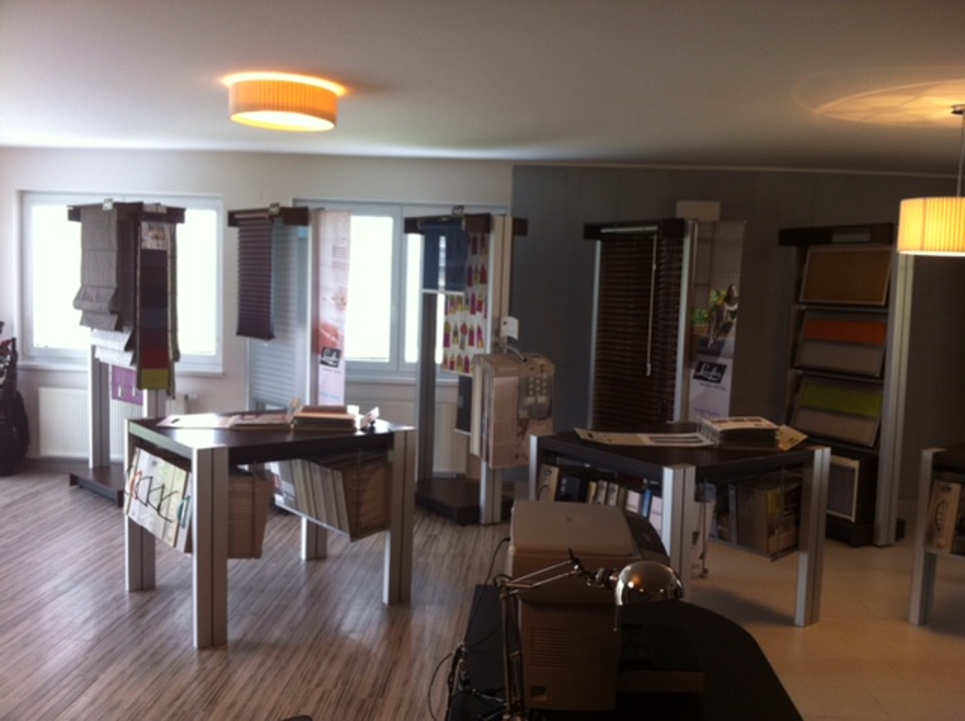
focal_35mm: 35
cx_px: 482
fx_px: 974
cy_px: 360
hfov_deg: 52.7
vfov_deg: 40.6
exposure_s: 1/15
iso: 100
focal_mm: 3.85
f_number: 2.8
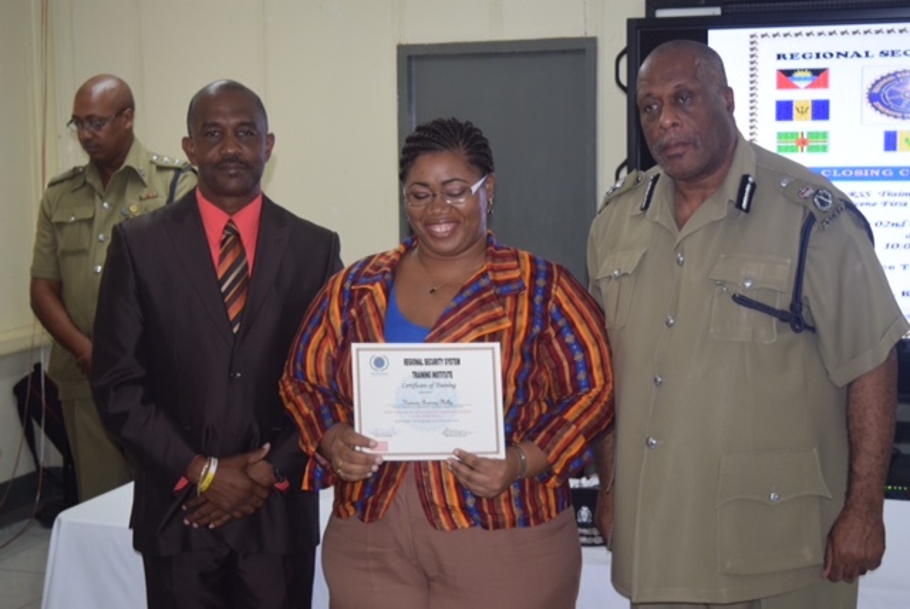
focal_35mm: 57
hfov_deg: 35.0
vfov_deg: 23.8
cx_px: 455
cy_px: 304
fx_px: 1442
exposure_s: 1/80
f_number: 4.8
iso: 800
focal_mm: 38
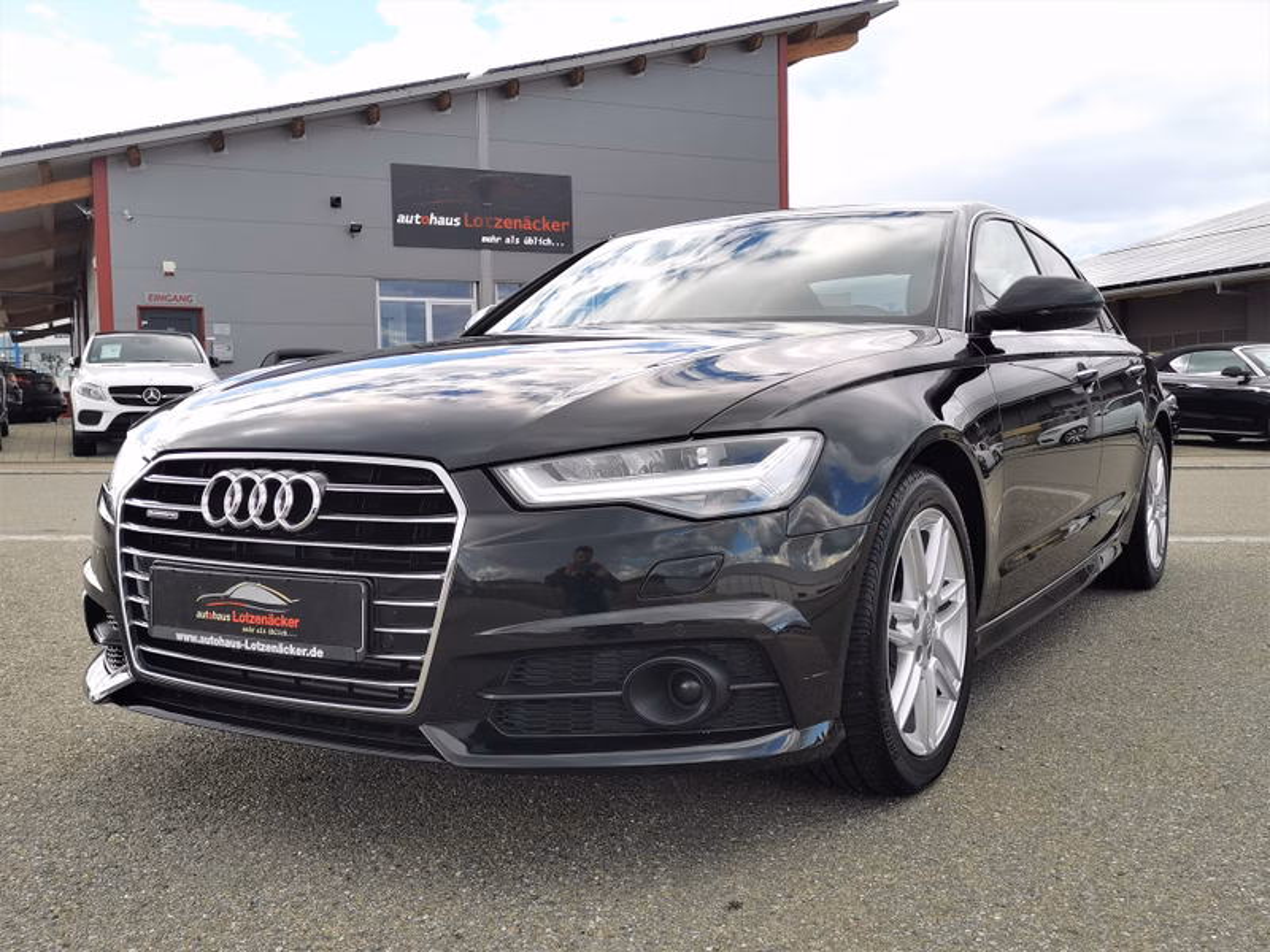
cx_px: 635
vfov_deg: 41.8
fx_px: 1247
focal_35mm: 34
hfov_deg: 54.0
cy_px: 476
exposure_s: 1/812
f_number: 1.8
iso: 50
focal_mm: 5.58
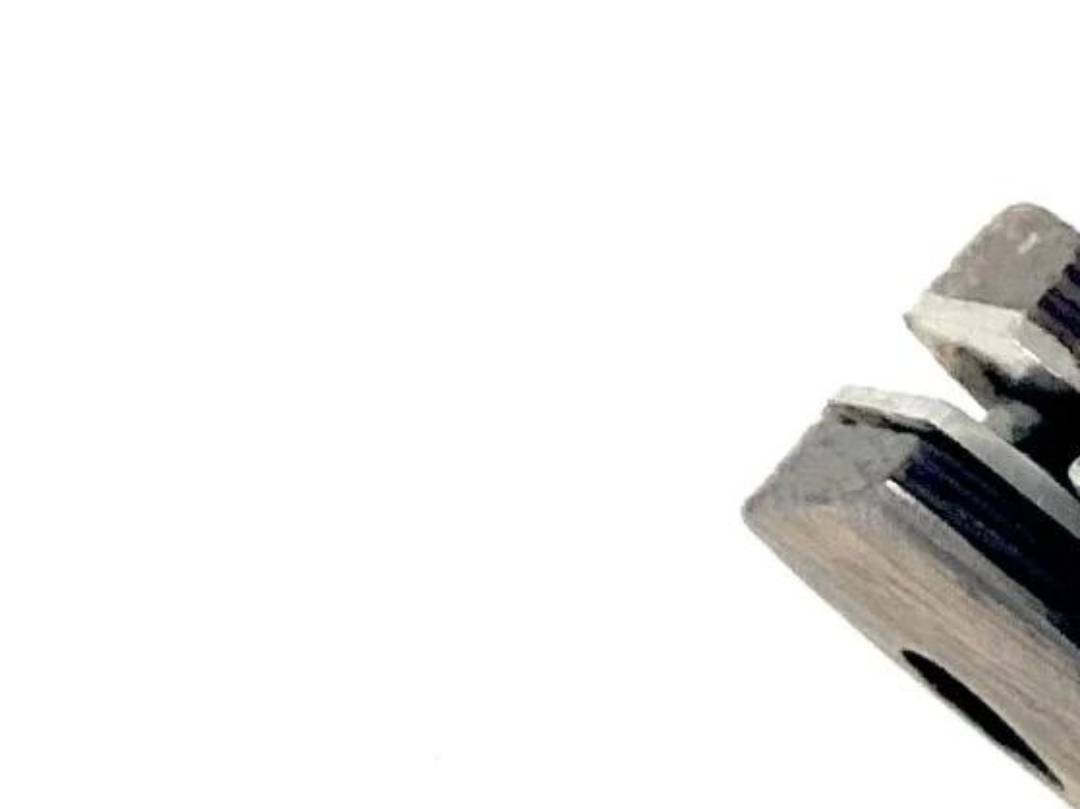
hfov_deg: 7.9
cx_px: 2289
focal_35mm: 238
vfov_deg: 6.2
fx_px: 7424
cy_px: 1170
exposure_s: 1/100
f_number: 2.4
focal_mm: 6
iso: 50
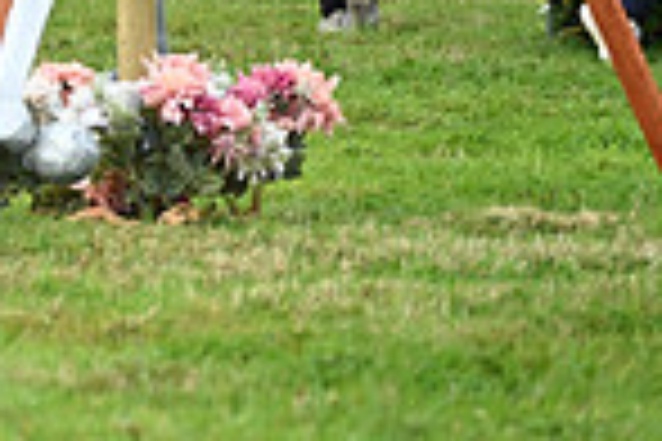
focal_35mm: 475
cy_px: -308
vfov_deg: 2.9
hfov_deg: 4.3
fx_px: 8734
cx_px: -509
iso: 720
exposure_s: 1/1250
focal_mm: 120
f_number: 4.5
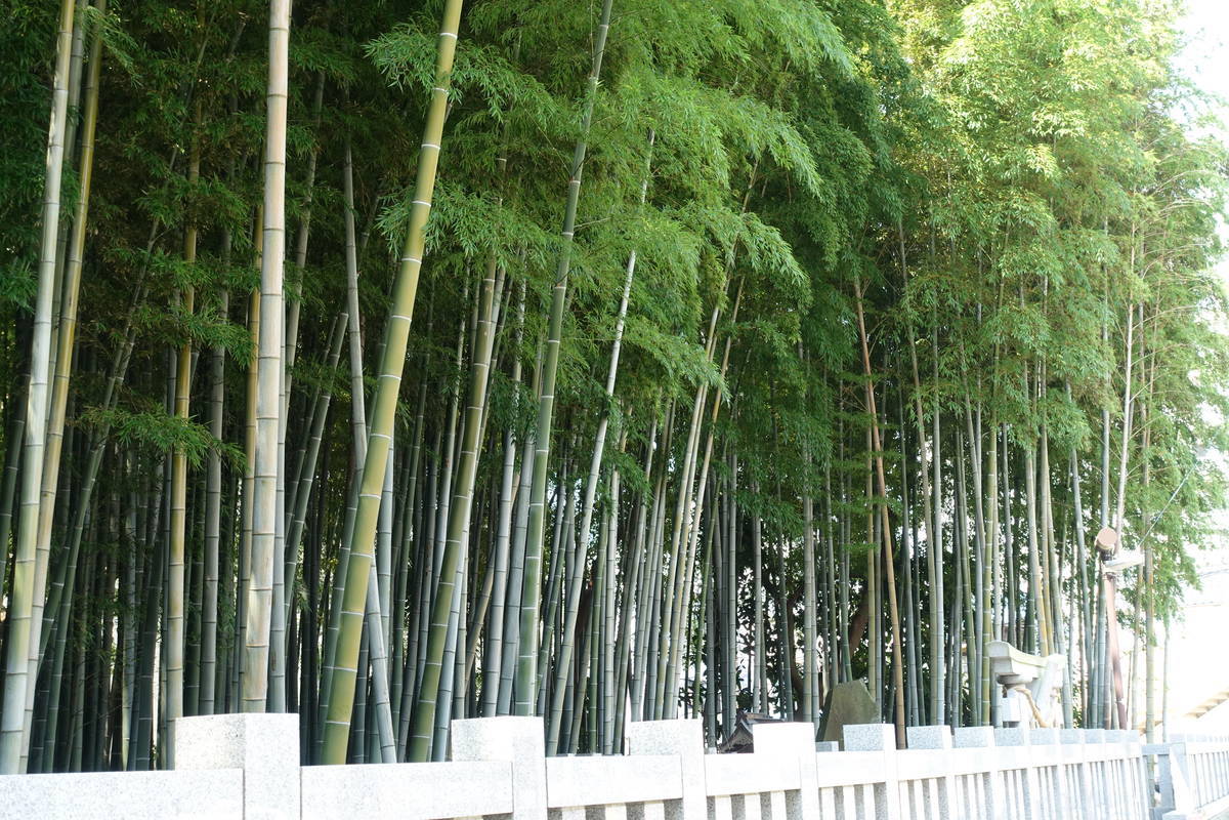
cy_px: 410
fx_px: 1673
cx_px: 614
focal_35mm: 49
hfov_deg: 40.3
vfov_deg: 27.5
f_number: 4
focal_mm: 17.9
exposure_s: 1/80
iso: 125
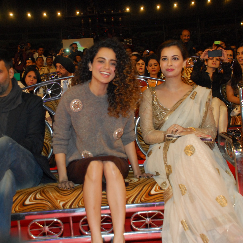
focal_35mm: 60
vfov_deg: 28.8
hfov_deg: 28.8
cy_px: 121
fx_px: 474
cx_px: 111
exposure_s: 1/125
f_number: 4
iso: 1000
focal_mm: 31
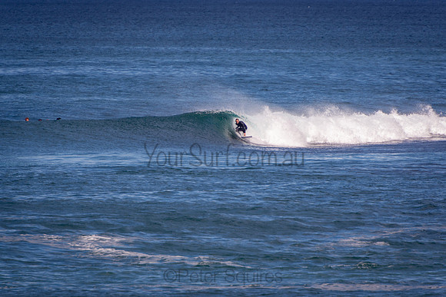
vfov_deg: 2.2
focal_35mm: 627
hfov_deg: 3.3
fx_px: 7772
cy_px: 148
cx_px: 223
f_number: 5.6
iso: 220
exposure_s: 1/1250
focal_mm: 400
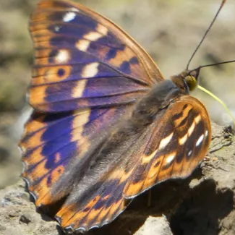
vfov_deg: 1.2
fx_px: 11068
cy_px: 110
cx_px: 149
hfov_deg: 1.2
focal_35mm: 1441
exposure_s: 1/125
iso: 160
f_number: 5.6
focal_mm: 148.1
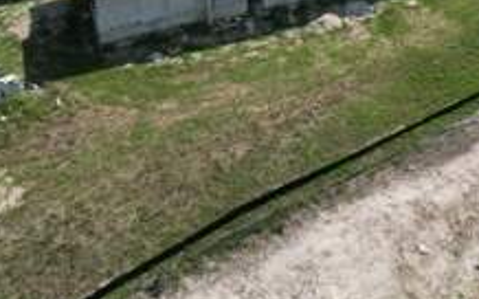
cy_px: -86
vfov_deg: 21.1
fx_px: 731
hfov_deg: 35.7
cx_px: 338
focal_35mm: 56
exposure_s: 1/4000
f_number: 1.7
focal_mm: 6.72
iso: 200
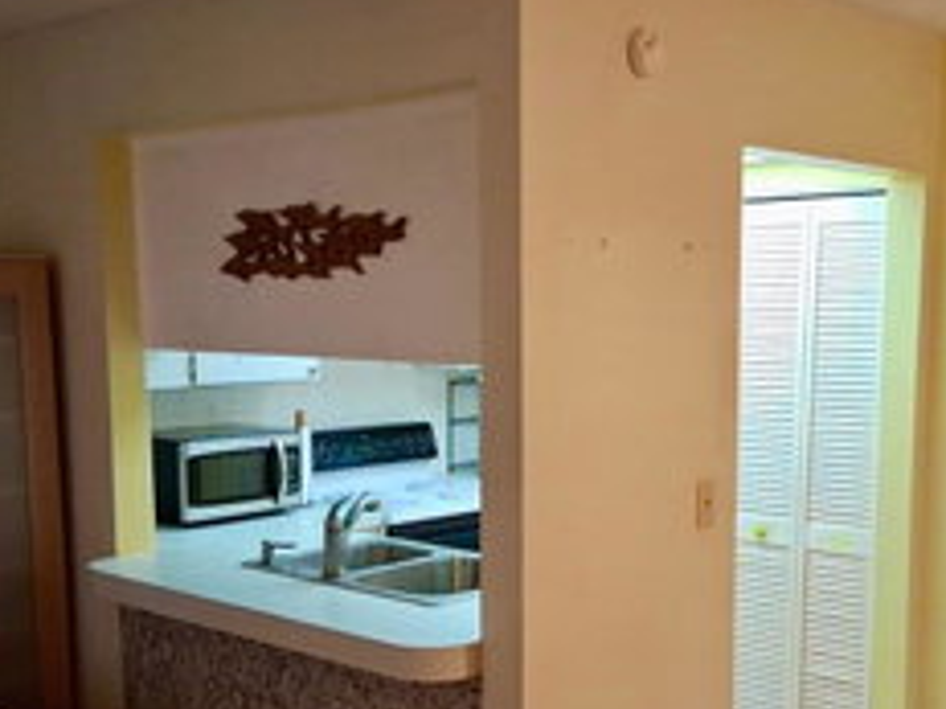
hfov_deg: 39.6
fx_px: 1311
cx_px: 526
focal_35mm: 48
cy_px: 467
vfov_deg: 30.0
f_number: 1.8
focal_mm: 3.98
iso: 400
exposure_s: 1/60
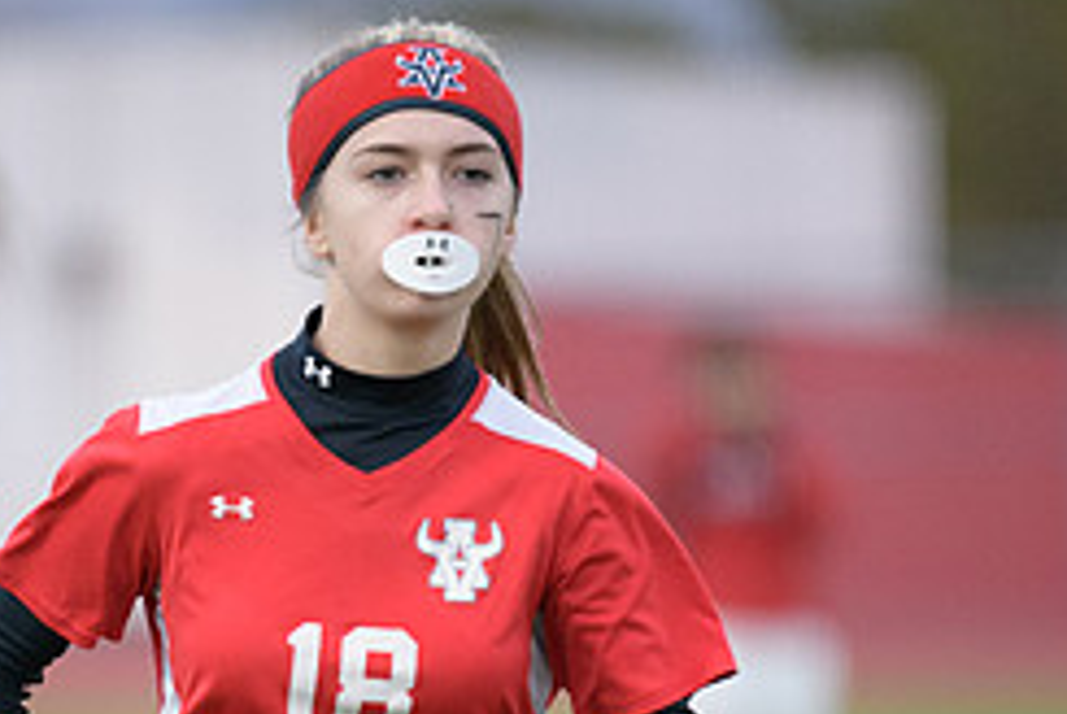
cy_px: 764
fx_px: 21068
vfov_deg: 1.9
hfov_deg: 2.9
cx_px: 287
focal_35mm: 710
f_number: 2.8
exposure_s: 1/2500
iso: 3600
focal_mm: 300
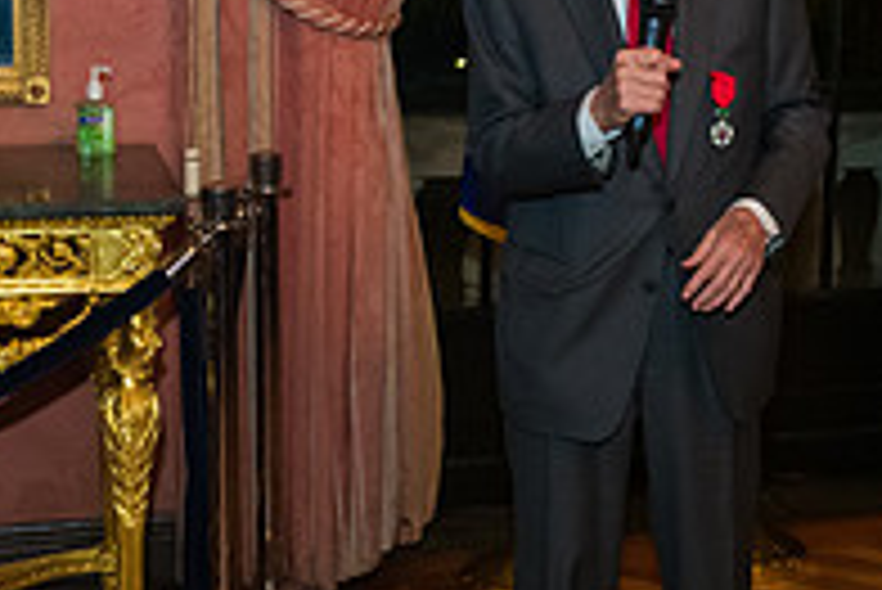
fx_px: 1741
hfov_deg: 28.1
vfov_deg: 19.1
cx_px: 634
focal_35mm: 71
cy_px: 151
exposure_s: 1/100
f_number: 4
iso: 3200
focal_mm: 24
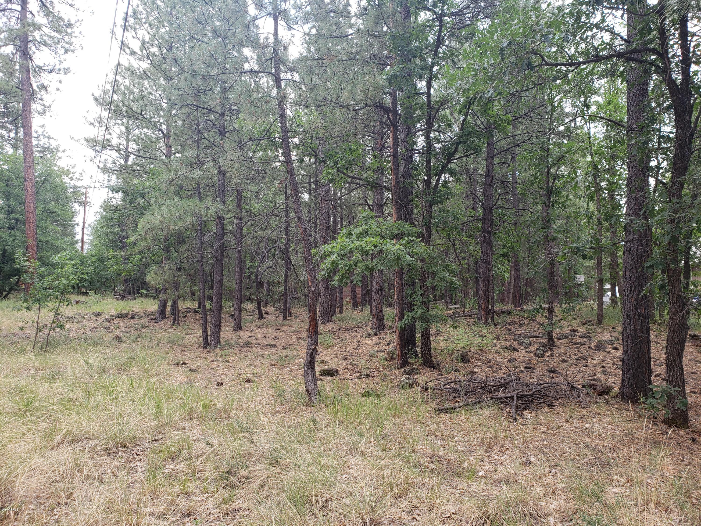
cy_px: 263
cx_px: 350
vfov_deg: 53.1
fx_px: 527
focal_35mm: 26
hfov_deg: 67.3
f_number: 2.4
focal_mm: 4.3
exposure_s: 1/138
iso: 50
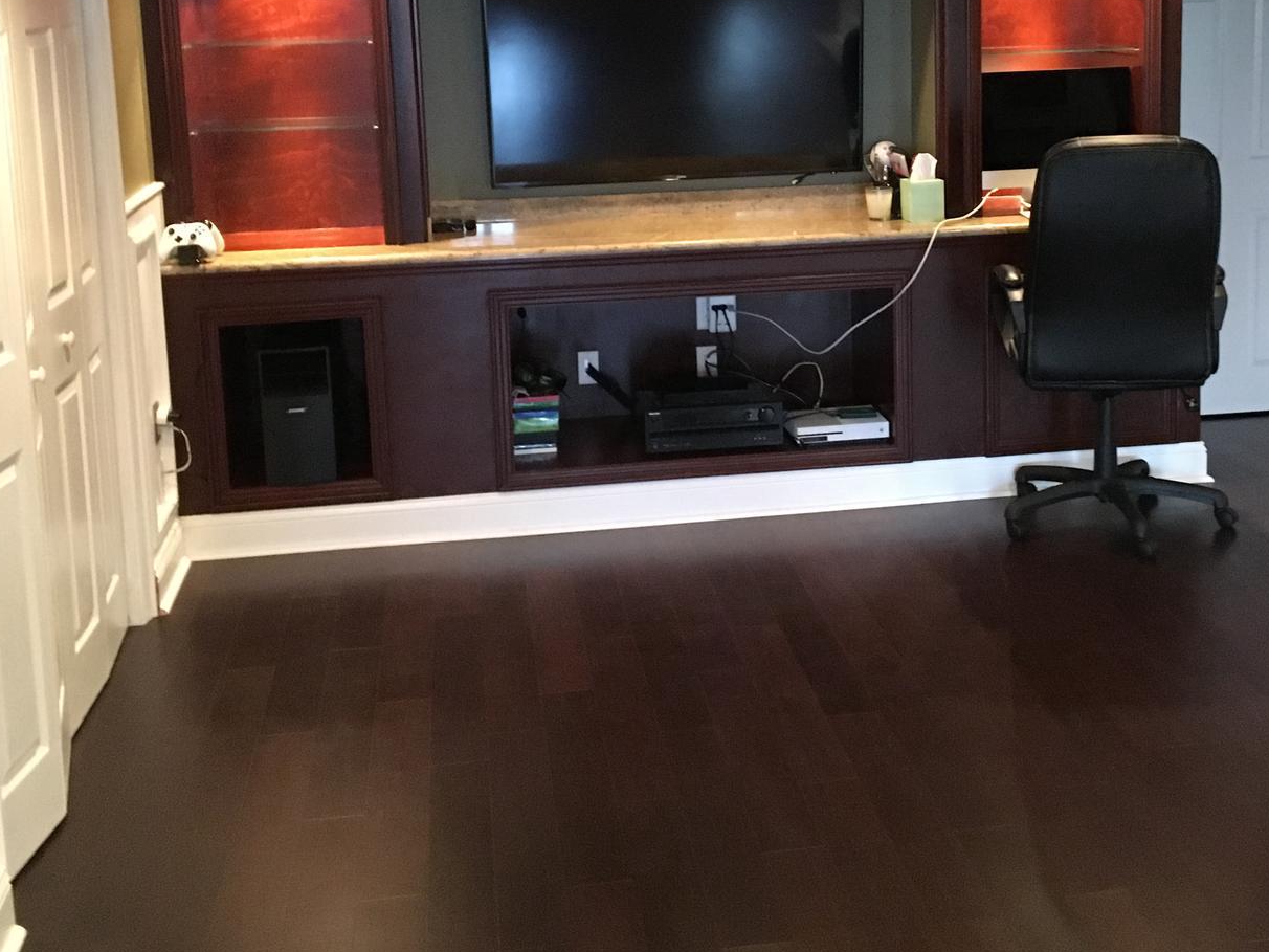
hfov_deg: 38.7
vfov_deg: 29.3
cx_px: 779
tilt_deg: -10.4
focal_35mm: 49
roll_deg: +1.6
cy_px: 270
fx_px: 1796
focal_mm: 4.15
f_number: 2.2
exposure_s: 1/15
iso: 320
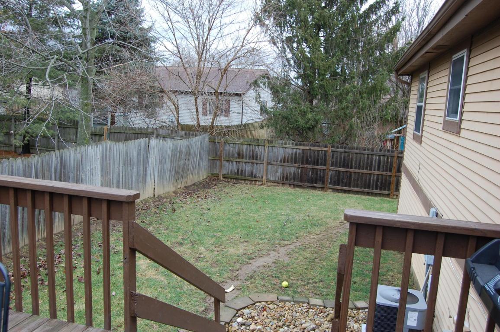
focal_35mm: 30
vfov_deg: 43.5
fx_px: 416
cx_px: 250
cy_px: 166
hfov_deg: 62.0
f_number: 5.6
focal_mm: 20
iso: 280
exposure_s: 1/125
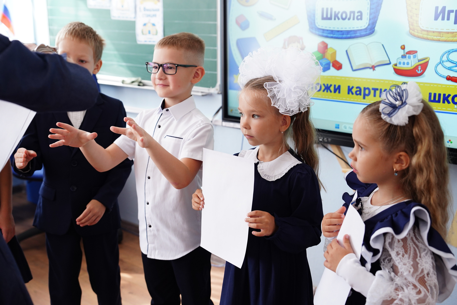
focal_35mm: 48
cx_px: 228
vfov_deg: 28.1
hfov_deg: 41.1
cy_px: 152
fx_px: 609
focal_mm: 48
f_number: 3.5
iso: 1600
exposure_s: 1/320
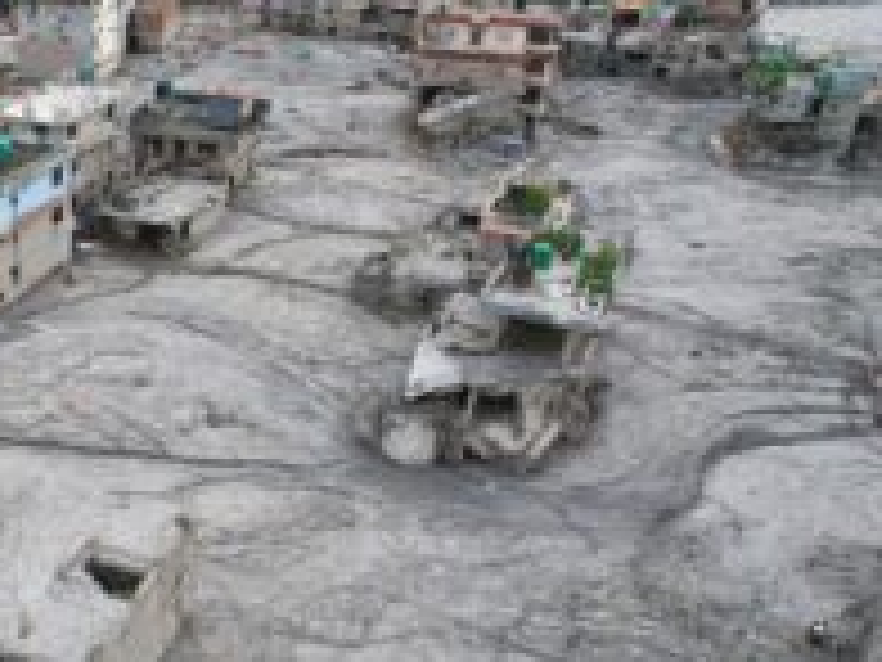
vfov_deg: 34.2
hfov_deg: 40.3
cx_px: 36
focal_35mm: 42
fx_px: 1070
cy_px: 396
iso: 100
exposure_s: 1/320
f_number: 2.8
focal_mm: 8.4
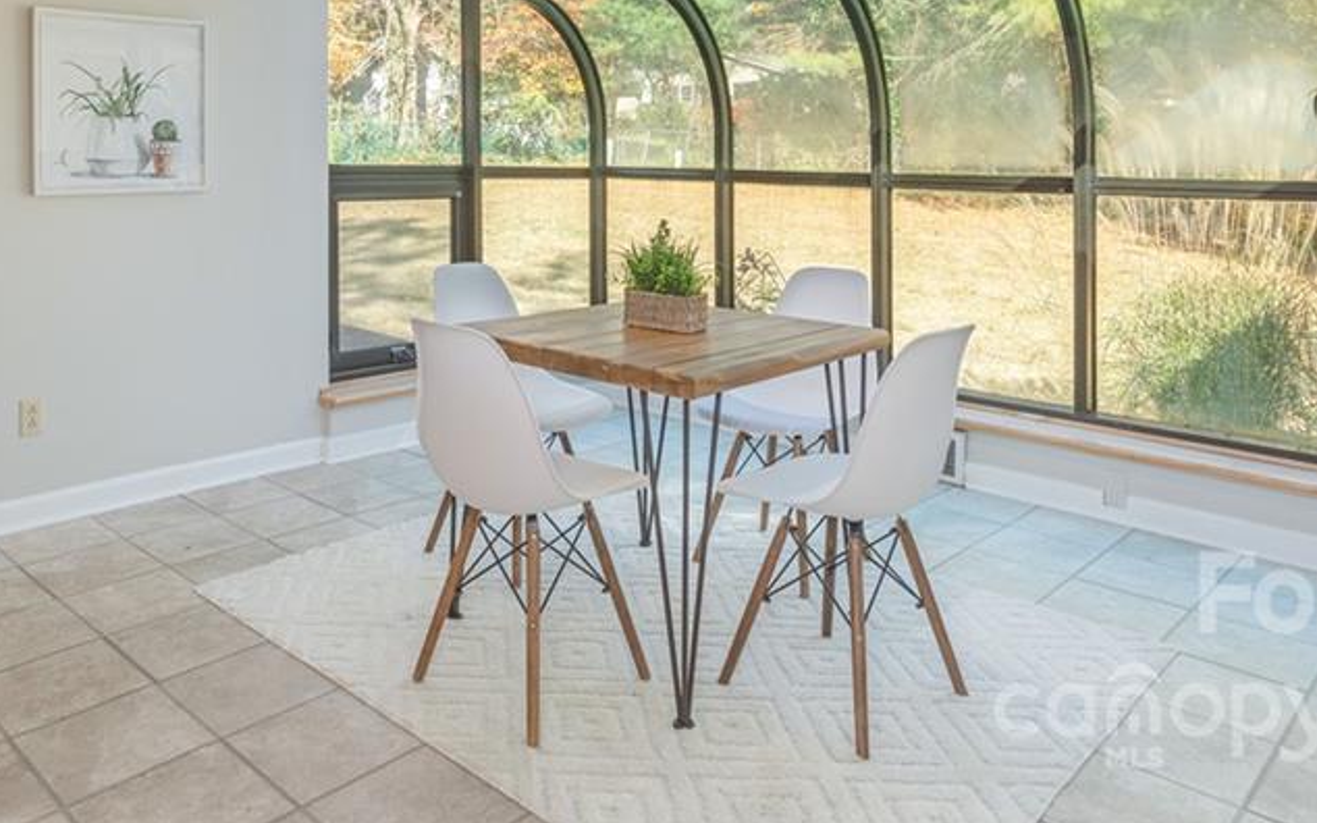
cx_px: 553
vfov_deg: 42.2
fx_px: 1005
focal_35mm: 28
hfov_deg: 66.1
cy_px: 142
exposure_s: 1/160
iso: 320
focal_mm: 17
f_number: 10
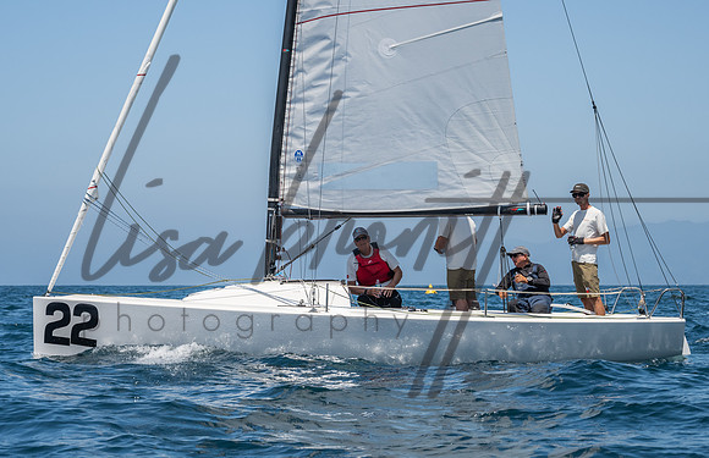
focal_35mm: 87
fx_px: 1705
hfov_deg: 23.5
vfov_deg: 15.3
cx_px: 354
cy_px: 217
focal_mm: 72
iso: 400
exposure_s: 1/1000
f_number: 6.3
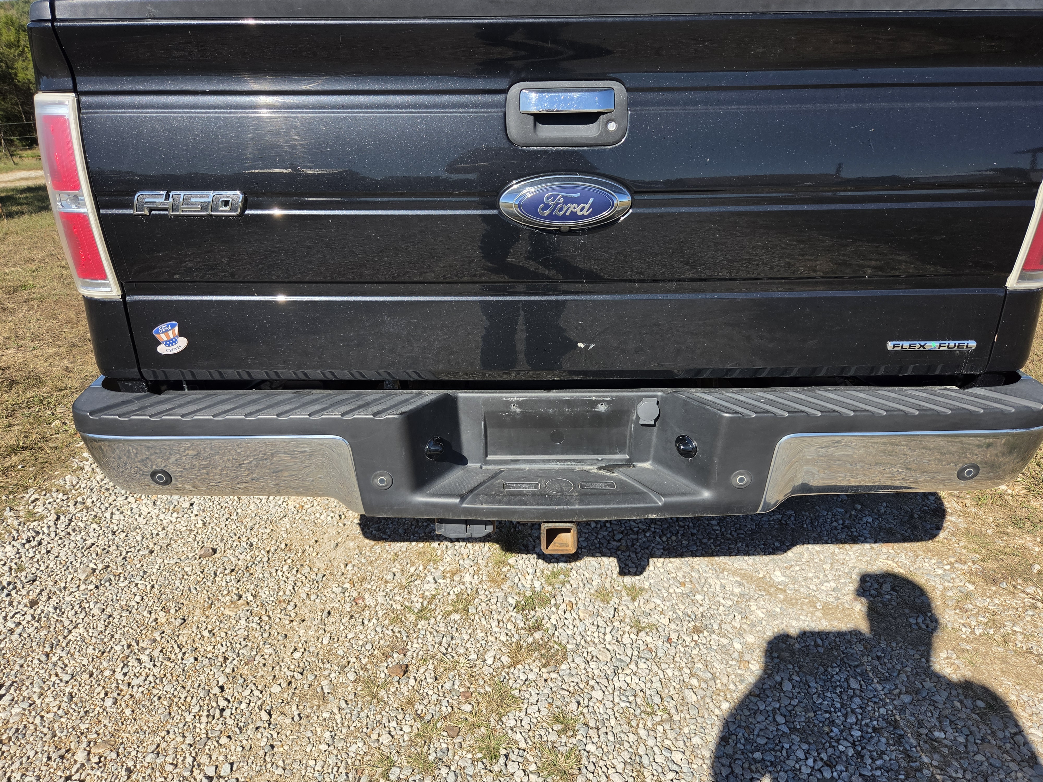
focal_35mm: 23
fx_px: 693
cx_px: 522
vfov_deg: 58.9
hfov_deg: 73.9
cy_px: 391
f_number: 1.8
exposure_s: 1/2859
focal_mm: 5.4
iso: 80
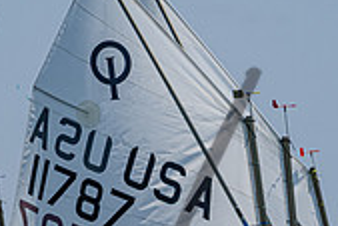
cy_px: 322
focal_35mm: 895
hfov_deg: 2.3
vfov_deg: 1.5
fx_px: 8410
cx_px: 240
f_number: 8
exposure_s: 1/3200
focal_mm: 240
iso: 500
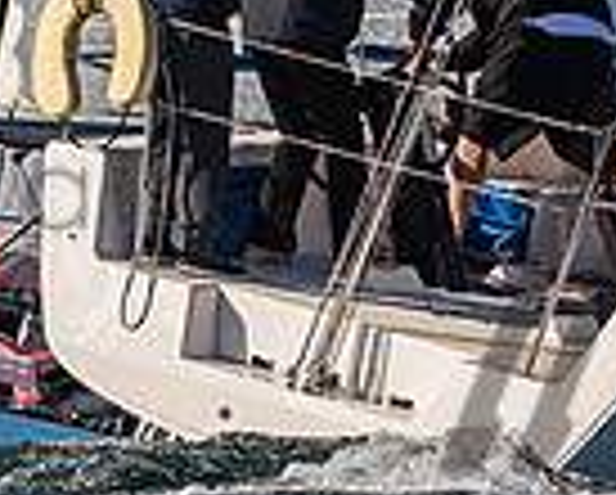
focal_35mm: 521
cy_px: -146
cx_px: 243
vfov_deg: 3.0
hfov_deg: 3.7
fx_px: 9512
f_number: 6.3
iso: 320
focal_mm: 125
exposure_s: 1/5000
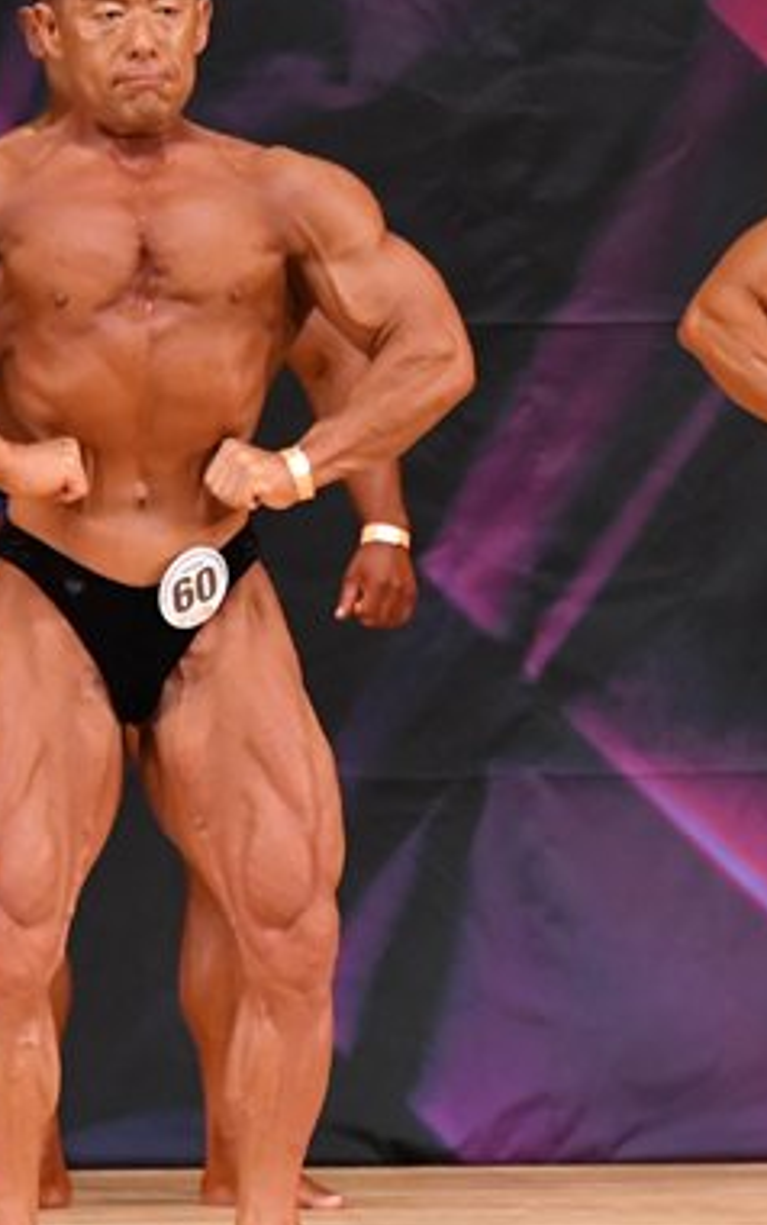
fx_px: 19770
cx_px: 582
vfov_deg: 3.5
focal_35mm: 592
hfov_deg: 2.2
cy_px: 583
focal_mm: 190
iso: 5600
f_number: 5.6
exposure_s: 1/400
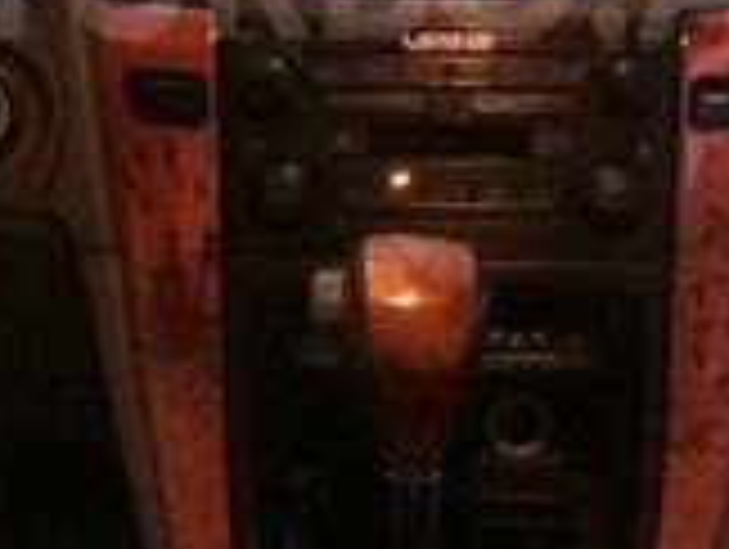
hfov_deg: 16.7
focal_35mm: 118
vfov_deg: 12.4
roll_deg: -0.3
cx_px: 418
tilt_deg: -21.7
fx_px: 2489
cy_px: -29
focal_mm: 4.15
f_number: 2.2
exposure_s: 1/17
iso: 500
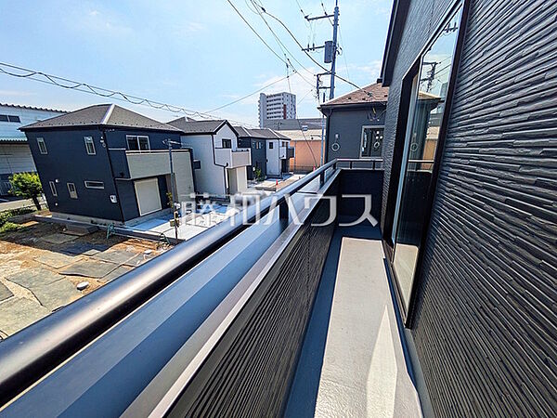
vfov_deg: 85.7
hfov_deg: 102.1
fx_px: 225
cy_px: 209
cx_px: 278
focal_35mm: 14
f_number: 2.2
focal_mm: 1.83
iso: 48
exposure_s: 1/2237
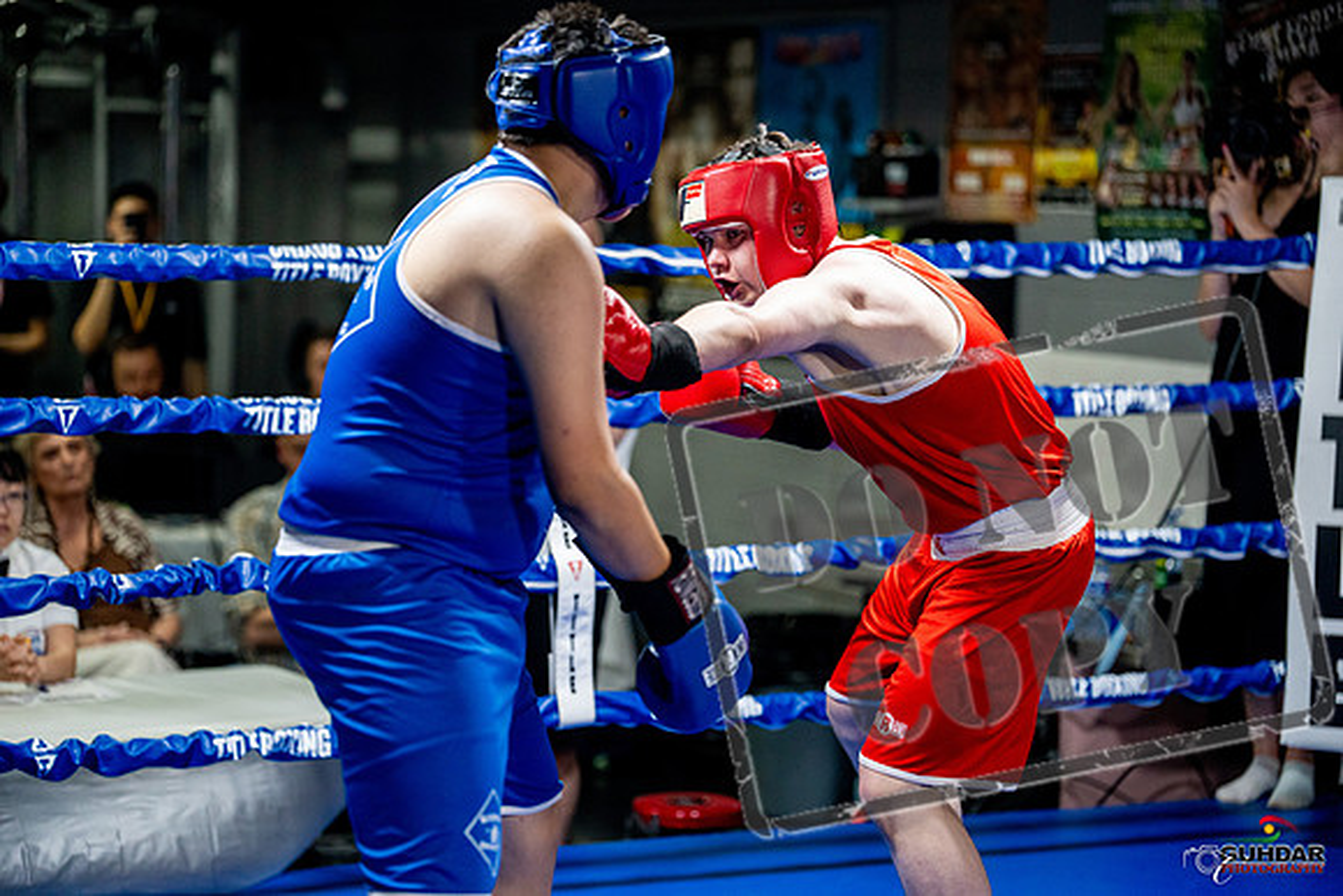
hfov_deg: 21.7
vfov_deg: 14.6
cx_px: 672
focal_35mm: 94
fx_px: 3507
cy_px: 448
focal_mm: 94
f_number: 2
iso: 4000
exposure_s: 1/1000
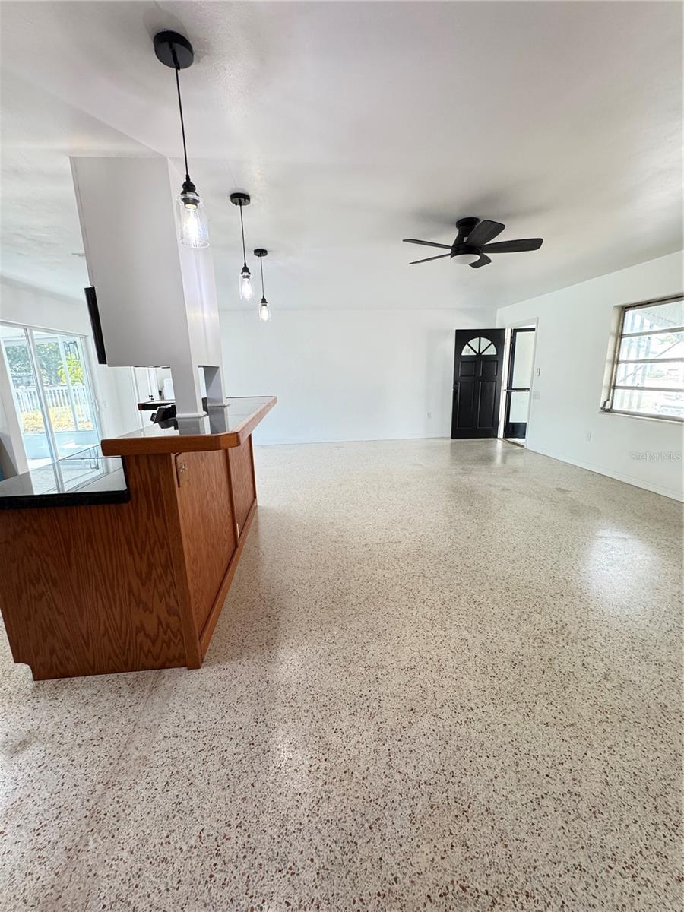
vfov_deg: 102.1
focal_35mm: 14
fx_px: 369
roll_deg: +1.2
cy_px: 456
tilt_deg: -14.3
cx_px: 342
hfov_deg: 85.7
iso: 250
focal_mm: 2.22
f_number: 2.2
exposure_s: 1/120
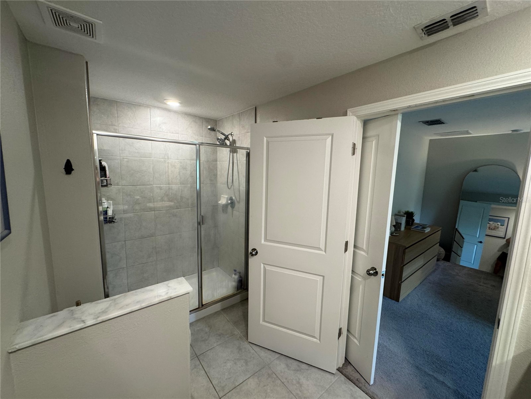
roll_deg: -1.2
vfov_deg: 85.7
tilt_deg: -6.9
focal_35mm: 14
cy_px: 200
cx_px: 266
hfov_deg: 102.1
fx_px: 215
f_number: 2.2
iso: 200
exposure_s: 1/60
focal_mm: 2.22
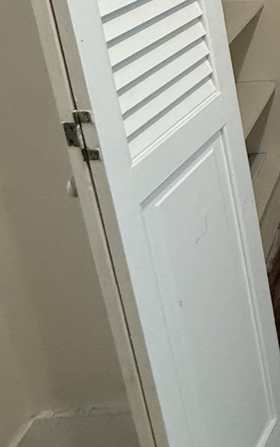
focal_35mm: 43
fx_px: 525
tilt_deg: -10.6
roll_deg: +3.3
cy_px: -73
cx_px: 433
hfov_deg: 23.3
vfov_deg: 36.8
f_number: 2.2
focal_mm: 2.22
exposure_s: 1/60
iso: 500
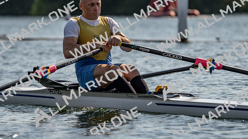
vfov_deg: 3.6
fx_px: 2236
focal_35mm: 340
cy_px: 59
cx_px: 124
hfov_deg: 6.3
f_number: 6.3
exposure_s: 1/1600
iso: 125
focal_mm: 315
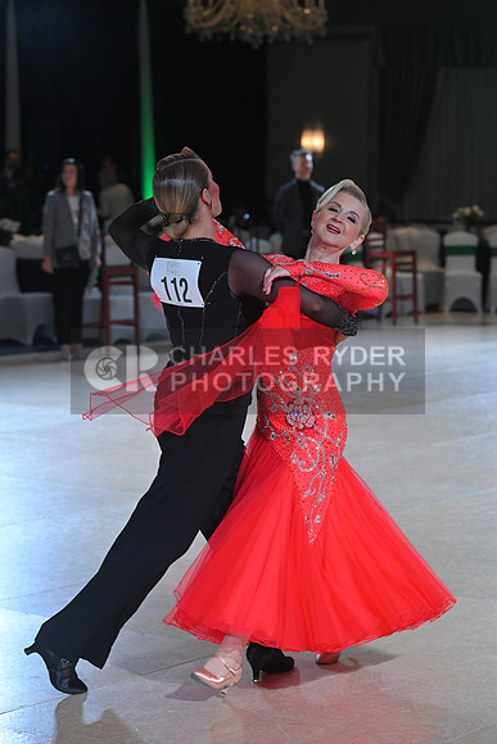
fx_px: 2028
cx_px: 248
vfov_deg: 20.8
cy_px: 372
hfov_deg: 14.0
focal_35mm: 98
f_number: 5
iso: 1250
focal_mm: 98
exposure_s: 1/400
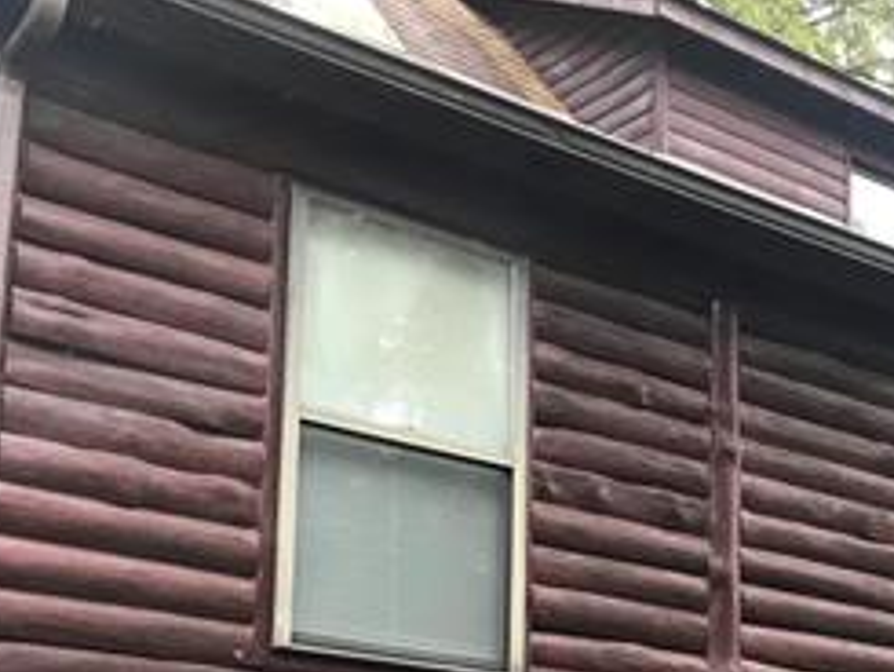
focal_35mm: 73
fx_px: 1886
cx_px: 759
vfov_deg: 19.7
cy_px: 635
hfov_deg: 26.0
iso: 20
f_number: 1.8
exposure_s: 1/30
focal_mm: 3.99
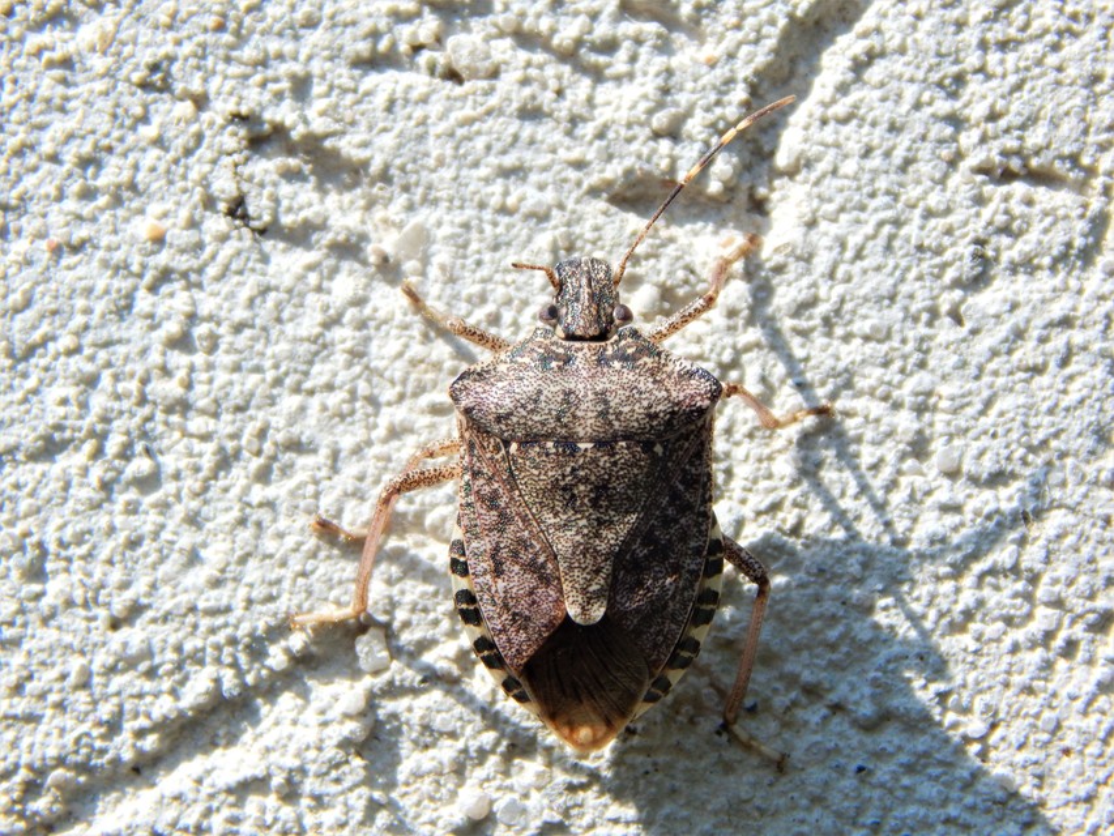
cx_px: 557
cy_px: 418
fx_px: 6663
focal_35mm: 207
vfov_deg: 7.2
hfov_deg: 9.6
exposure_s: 1/400
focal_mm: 37.1
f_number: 5.4
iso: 125
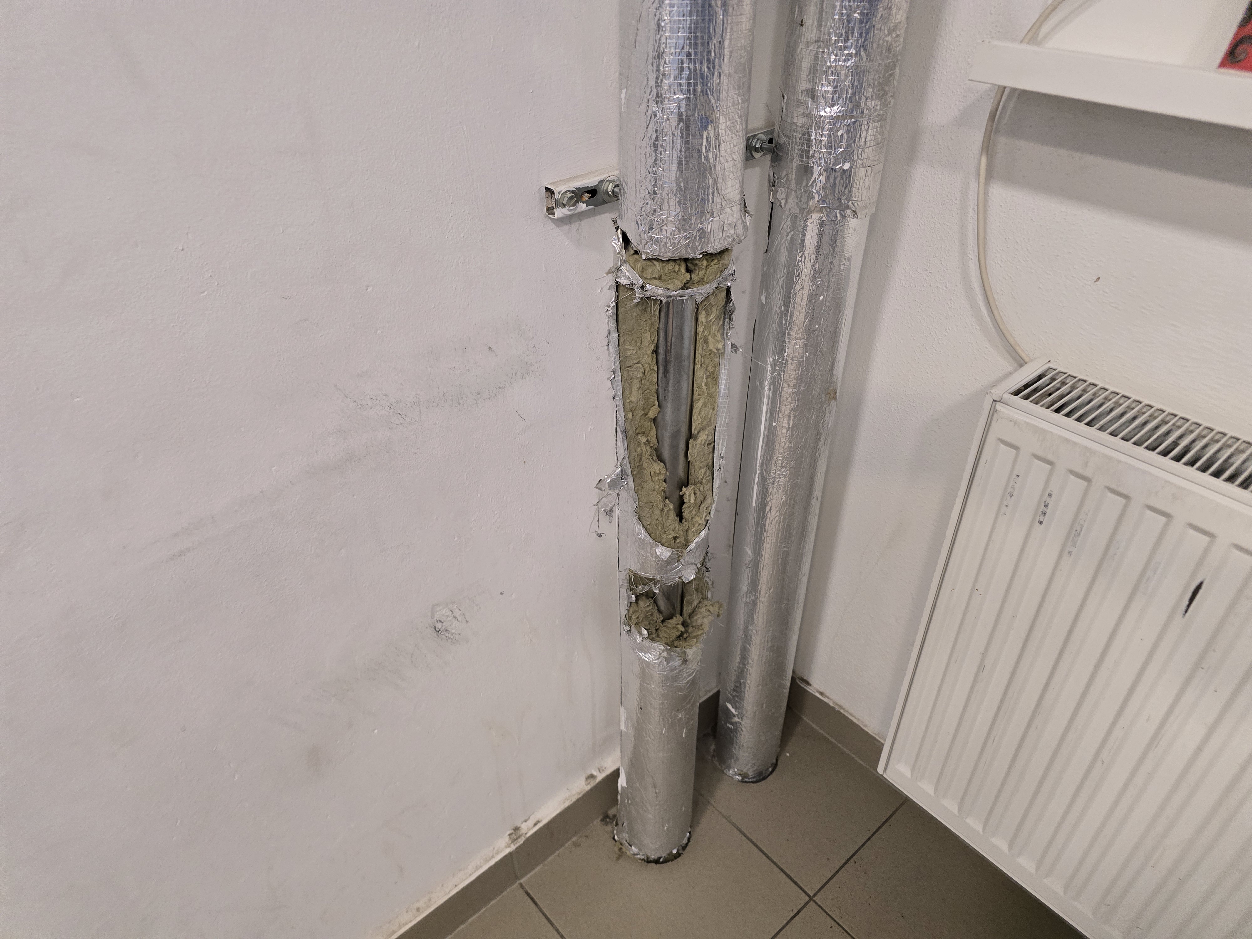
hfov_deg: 73.9
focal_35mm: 23
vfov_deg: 58.9
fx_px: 832
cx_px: 626
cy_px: 470
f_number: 1.7
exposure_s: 1/100
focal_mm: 6.3
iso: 800
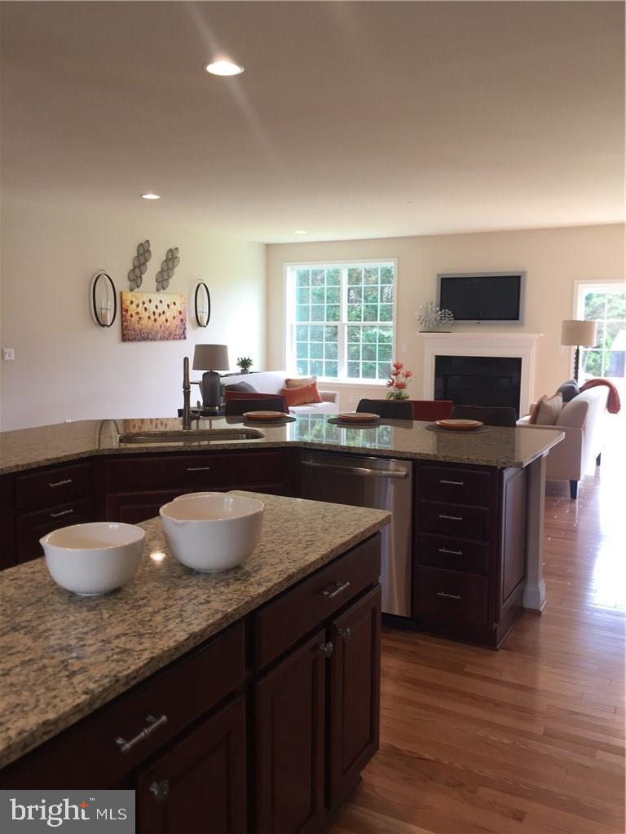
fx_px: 699
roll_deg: +0.1
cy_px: 417
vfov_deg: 61.7
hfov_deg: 48.2
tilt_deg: -4.0
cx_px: 313
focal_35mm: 29
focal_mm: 4.15
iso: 40
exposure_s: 1/60
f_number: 2.2
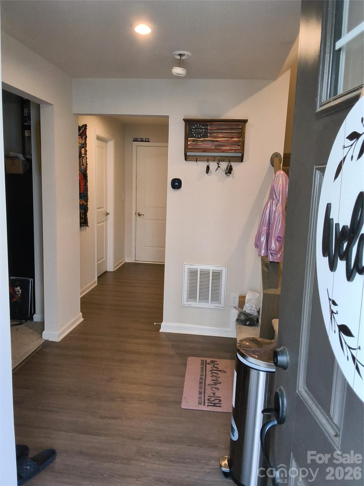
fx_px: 379
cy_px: 243
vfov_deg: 65.3
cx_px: 182
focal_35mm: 27
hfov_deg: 51.4
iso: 125
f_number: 2
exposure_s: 1/100
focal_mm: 2.87
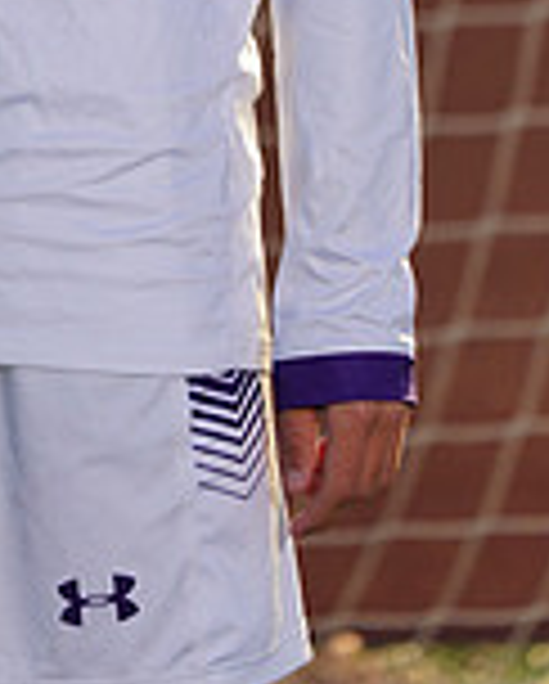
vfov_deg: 1.5
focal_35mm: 1268
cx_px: -182
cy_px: -490
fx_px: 25702
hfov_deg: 1.2
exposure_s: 1/200
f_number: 8
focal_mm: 355
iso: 100
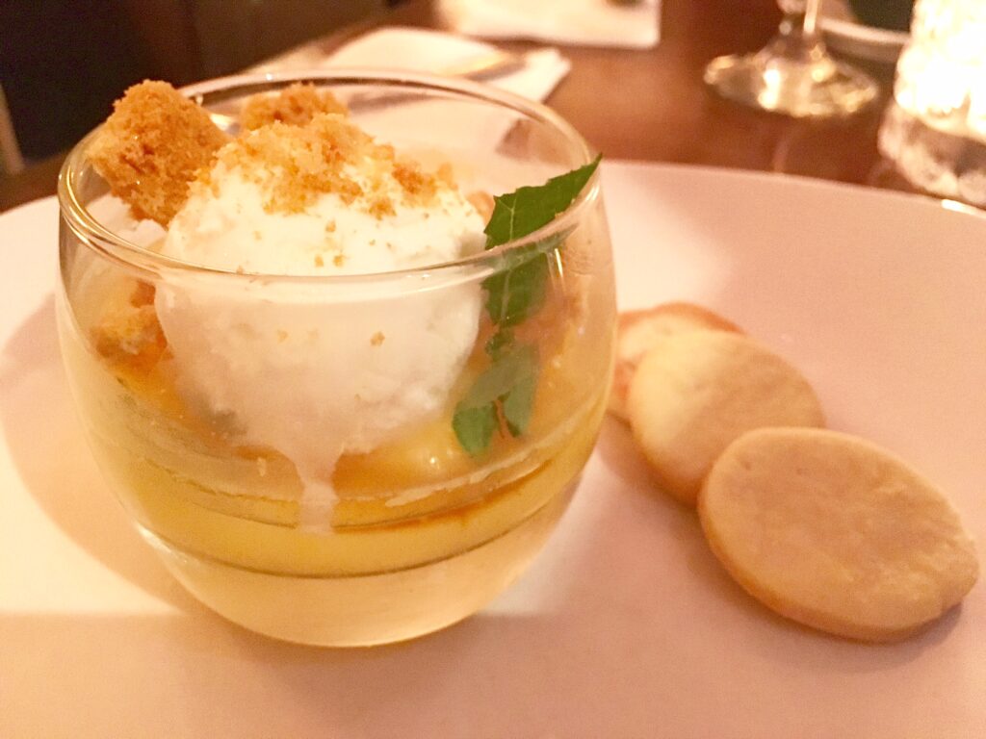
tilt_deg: -37.5
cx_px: 493
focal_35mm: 29
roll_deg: -2.7
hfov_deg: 61.7
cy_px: 370
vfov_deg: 48.2
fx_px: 826
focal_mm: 4.15
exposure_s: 1/17
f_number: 2.2
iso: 640
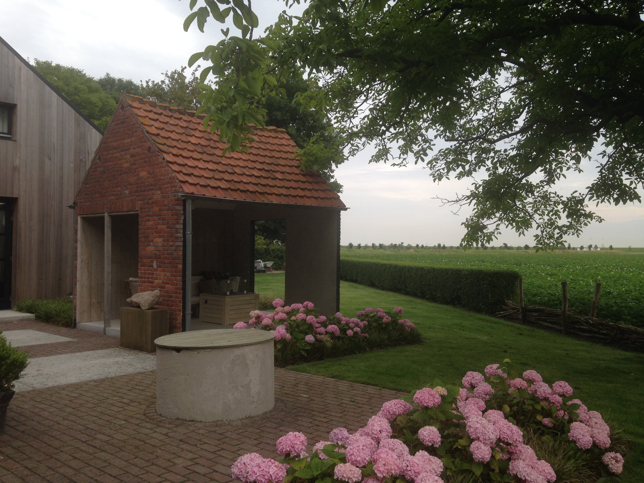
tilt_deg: -0.7
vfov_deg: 42.9
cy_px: 242
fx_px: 614
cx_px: 322
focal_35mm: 33
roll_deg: +0.6
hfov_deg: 55.4
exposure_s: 1/341
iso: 50
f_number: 2.4
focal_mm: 4.12
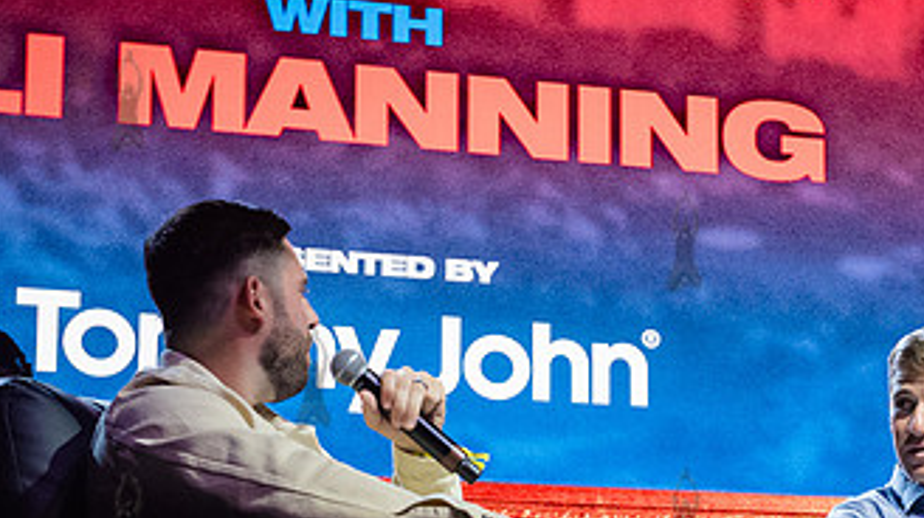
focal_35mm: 117
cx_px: 613
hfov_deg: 18.3
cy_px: 482
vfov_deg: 10.3
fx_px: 2865
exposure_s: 1/1000
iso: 5000
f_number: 5
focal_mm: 56
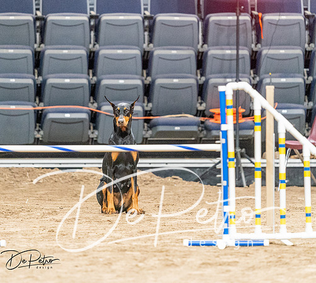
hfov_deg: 5.2
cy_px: 76
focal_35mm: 352
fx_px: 3450
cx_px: 138
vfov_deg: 4.7
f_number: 2.8
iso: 10000
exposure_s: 1/250
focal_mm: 200
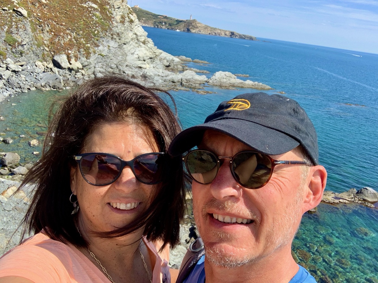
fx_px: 349
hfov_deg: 56.8
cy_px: 142
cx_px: 189
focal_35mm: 32
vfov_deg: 44.2
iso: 16
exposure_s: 1/641
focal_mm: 2.87
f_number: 2.2
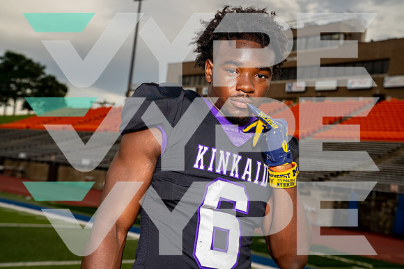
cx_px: 202
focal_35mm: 48
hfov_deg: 41.1
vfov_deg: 28.1
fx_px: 539
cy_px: 134
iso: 100
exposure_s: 1/125
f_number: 5.6
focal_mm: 48
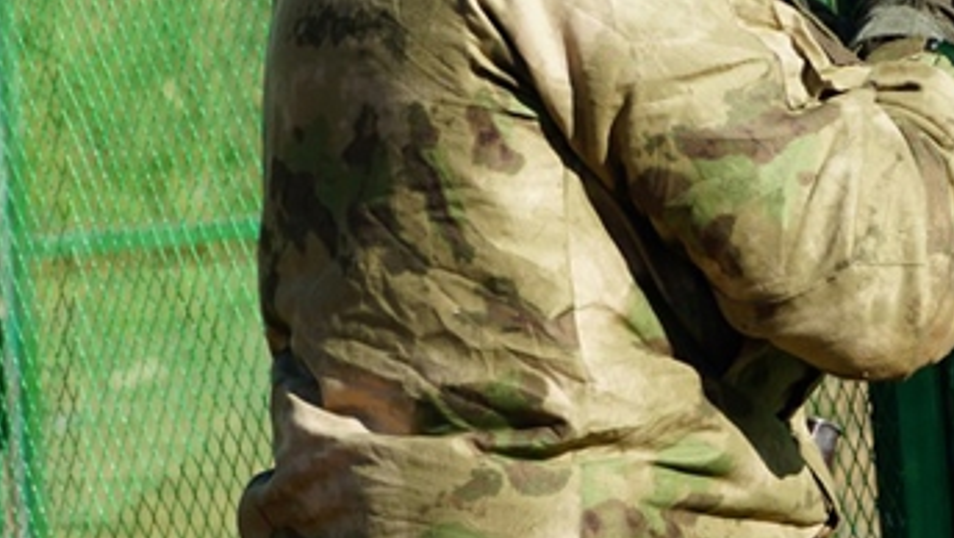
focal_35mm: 284
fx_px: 7192
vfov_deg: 4.3
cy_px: -89
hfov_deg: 7.6
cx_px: 899
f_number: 5.6
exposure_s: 1/400
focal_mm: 83
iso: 100
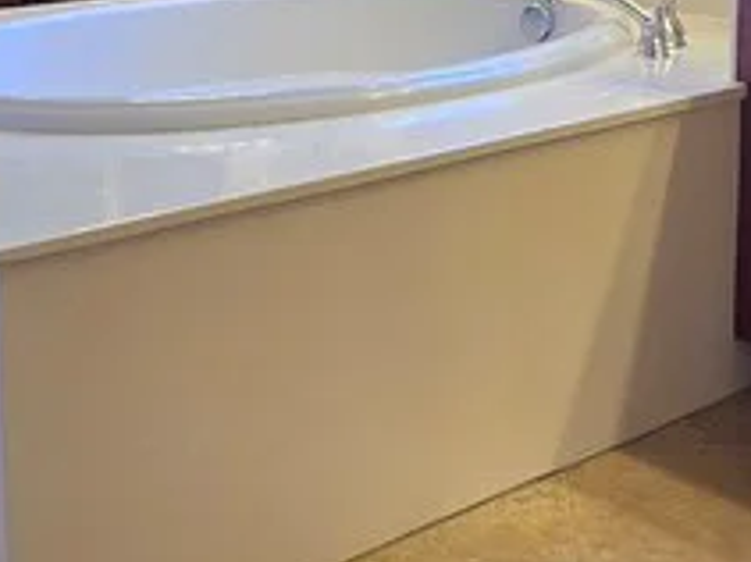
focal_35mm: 63
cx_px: 295
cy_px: -43
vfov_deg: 22.1
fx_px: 1366
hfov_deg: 30.6
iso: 80
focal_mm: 2.2
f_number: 2.2
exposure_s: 1/60.2
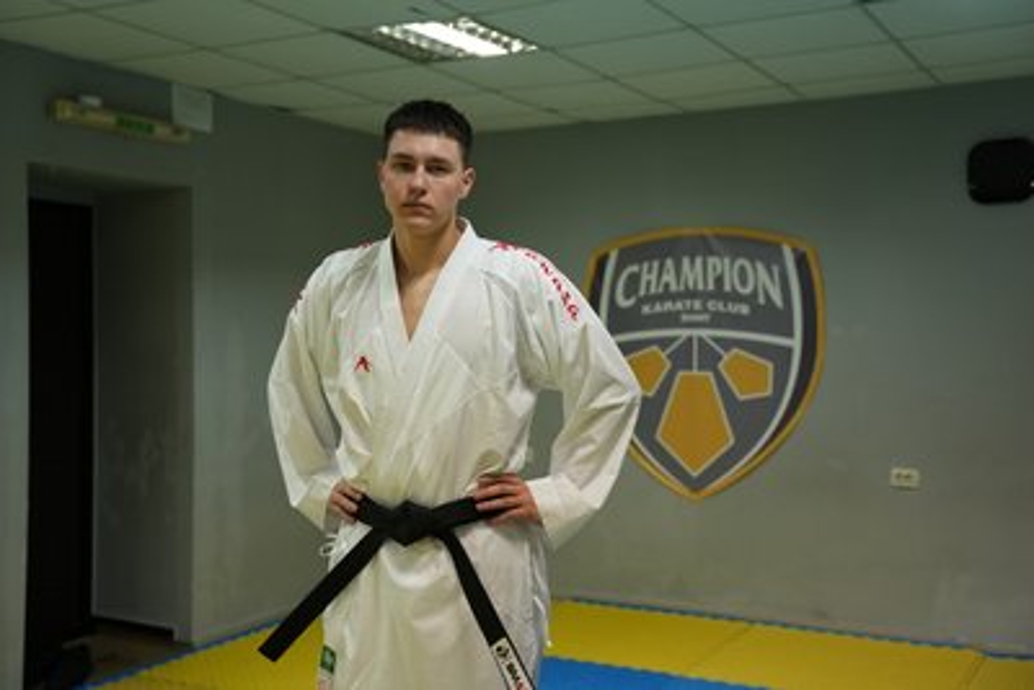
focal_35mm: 41
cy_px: 345
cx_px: 517
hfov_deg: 47.4
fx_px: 1178
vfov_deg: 32.7
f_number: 2.8
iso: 3200
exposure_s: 1/200
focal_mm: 41
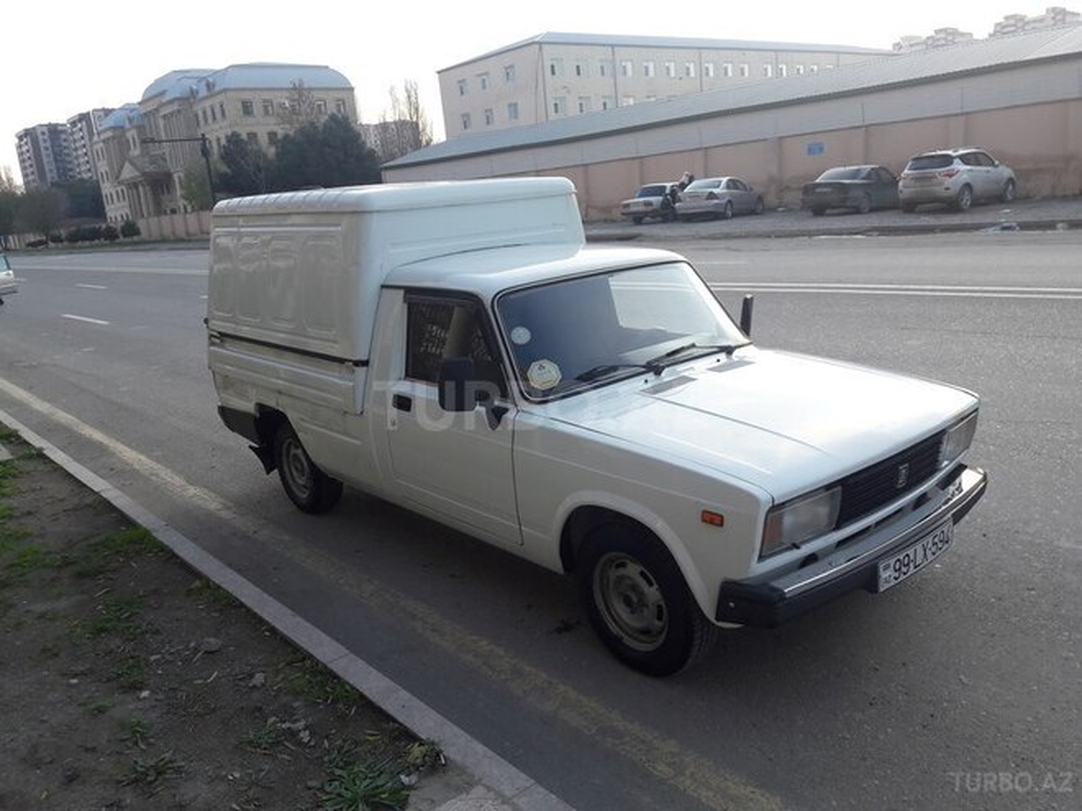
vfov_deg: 49.7
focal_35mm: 28
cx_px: 541
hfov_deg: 63.4
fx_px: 875
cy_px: 406
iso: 40
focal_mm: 3.7
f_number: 1.9
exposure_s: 1/313
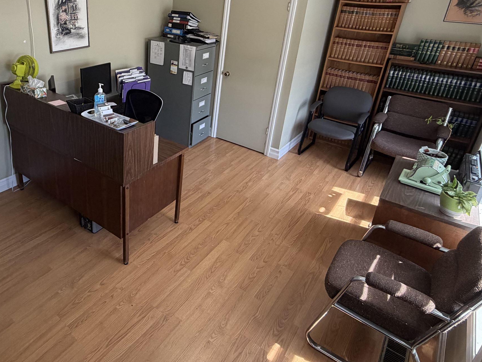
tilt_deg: -22.3
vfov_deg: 54.0
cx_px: 154
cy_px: 126
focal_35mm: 25
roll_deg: -1.1
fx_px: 348
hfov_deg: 67.2
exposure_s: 1/120
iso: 160
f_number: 2.2
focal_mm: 2.22
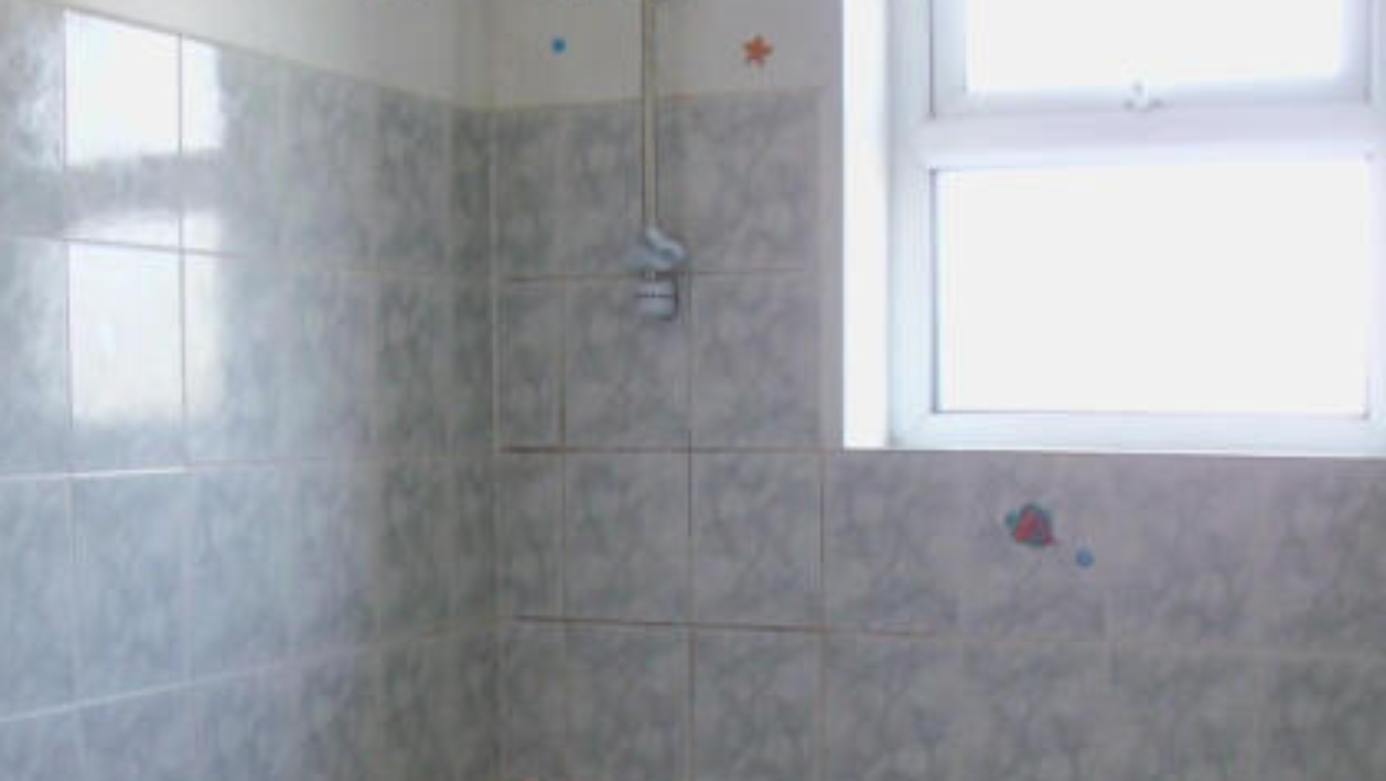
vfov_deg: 22.3
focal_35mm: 53
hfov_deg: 39.2
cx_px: 683
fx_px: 1948
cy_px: 650
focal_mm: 6.3
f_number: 3
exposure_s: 1/30
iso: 250
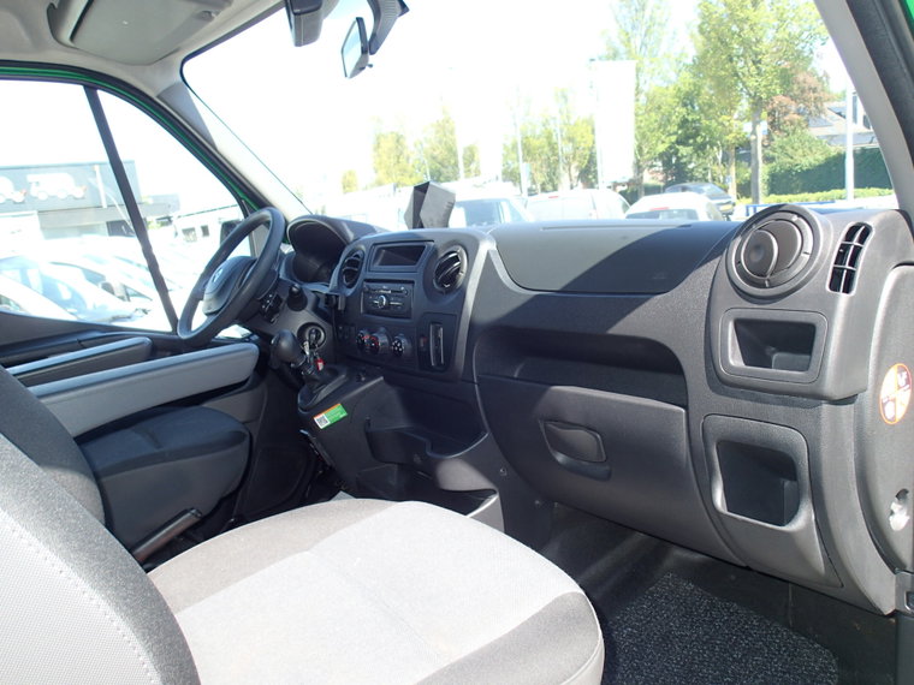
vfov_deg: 54.9
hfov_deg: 69.4
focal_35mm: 25
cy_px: 342
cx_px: 457
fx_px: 660
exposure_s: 1/160
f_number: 2.8
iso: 100
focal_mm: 4.5
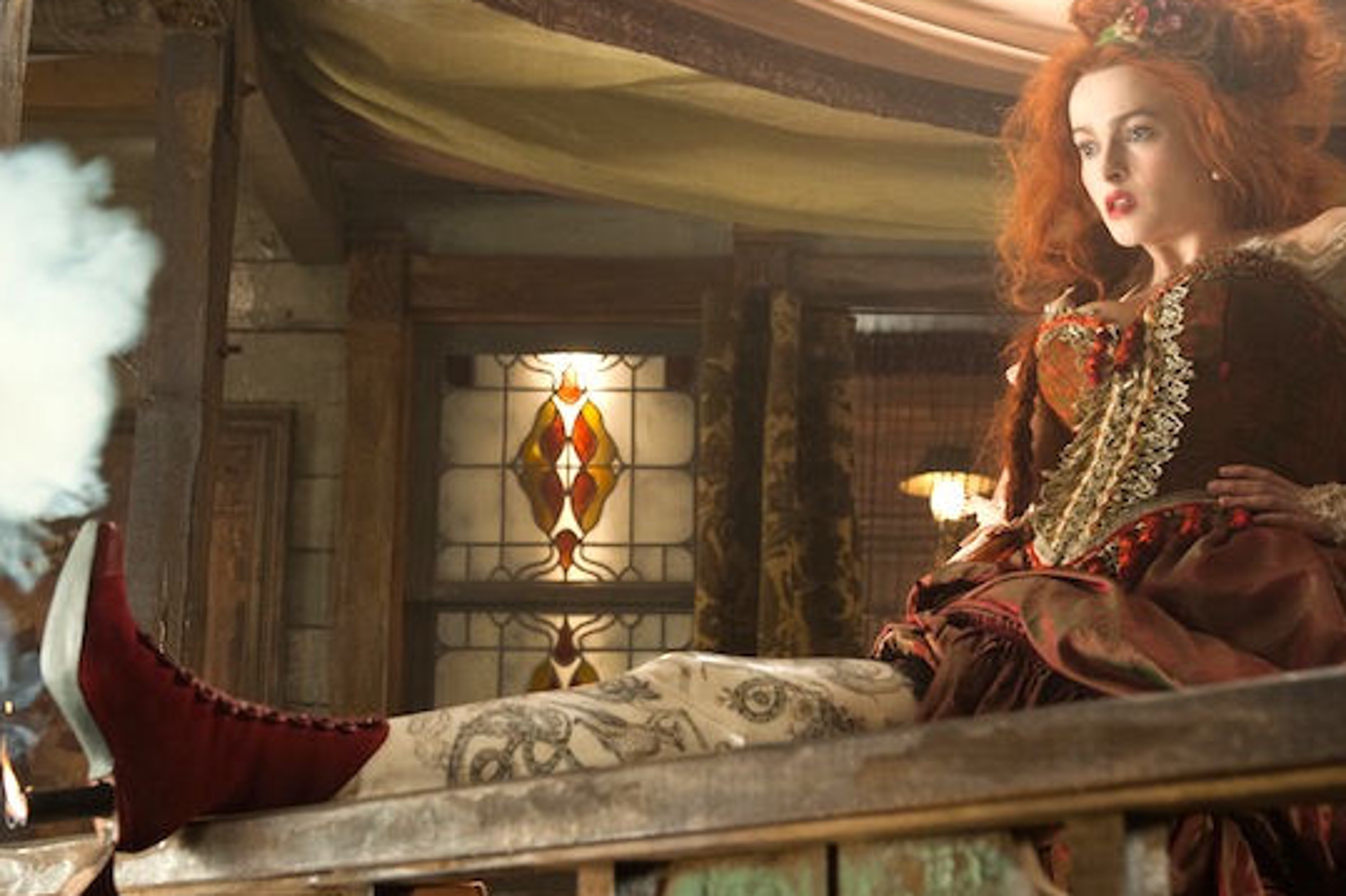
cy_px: 419
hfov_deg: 31.4
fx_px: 2392
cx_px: 732
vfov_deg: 21.2
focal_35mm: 64
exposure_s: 1/80
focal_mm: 48
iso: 2000
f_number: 4.5
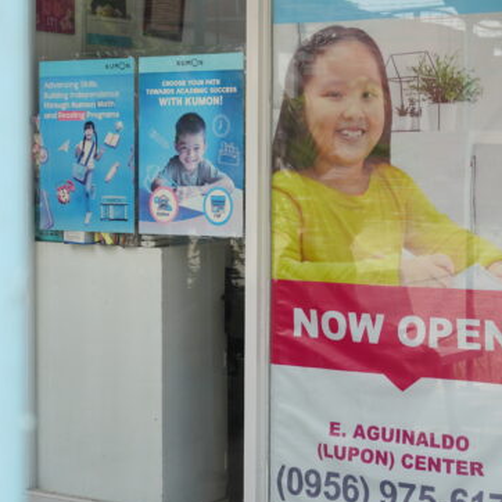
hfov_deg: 20.6
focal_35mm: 84
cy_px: 189
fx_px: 1377
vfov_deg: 20.6
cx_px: 324
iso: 200
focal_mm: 31
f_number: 6.3
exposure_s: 1/250
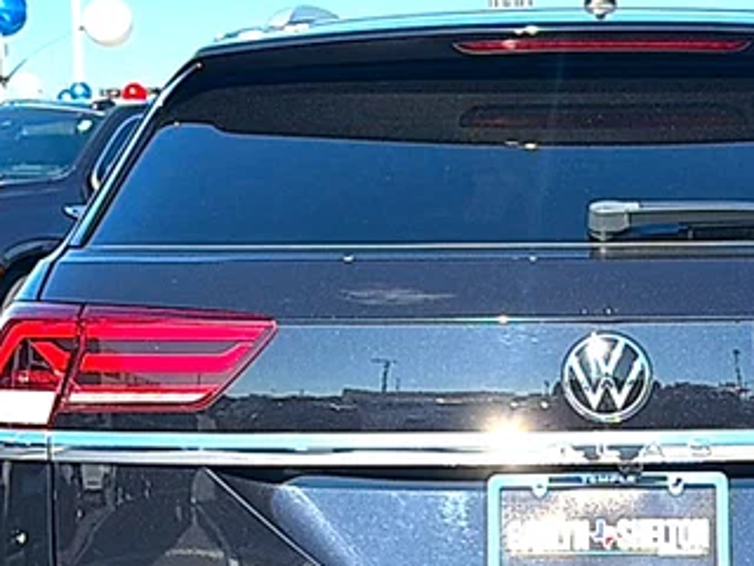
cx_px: 627
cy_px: 513
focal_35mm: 83
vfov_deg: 17.5
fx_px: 1808
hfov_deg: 23.1
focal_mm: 6.76
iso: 80
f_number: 1.78
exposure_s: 1/1553
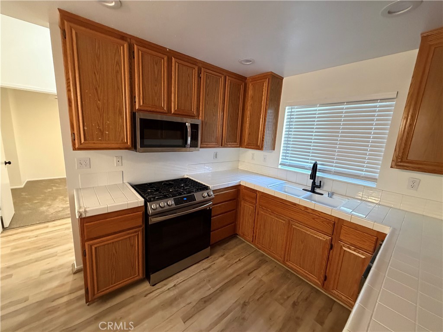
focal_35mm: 14
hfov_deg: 102.1
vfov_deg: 85.7
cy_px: 166
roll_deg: -3.6
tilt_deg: -9.3
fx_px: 179
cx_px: 222
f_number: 2.2
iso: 640
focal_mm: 2.22
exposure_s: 1/60
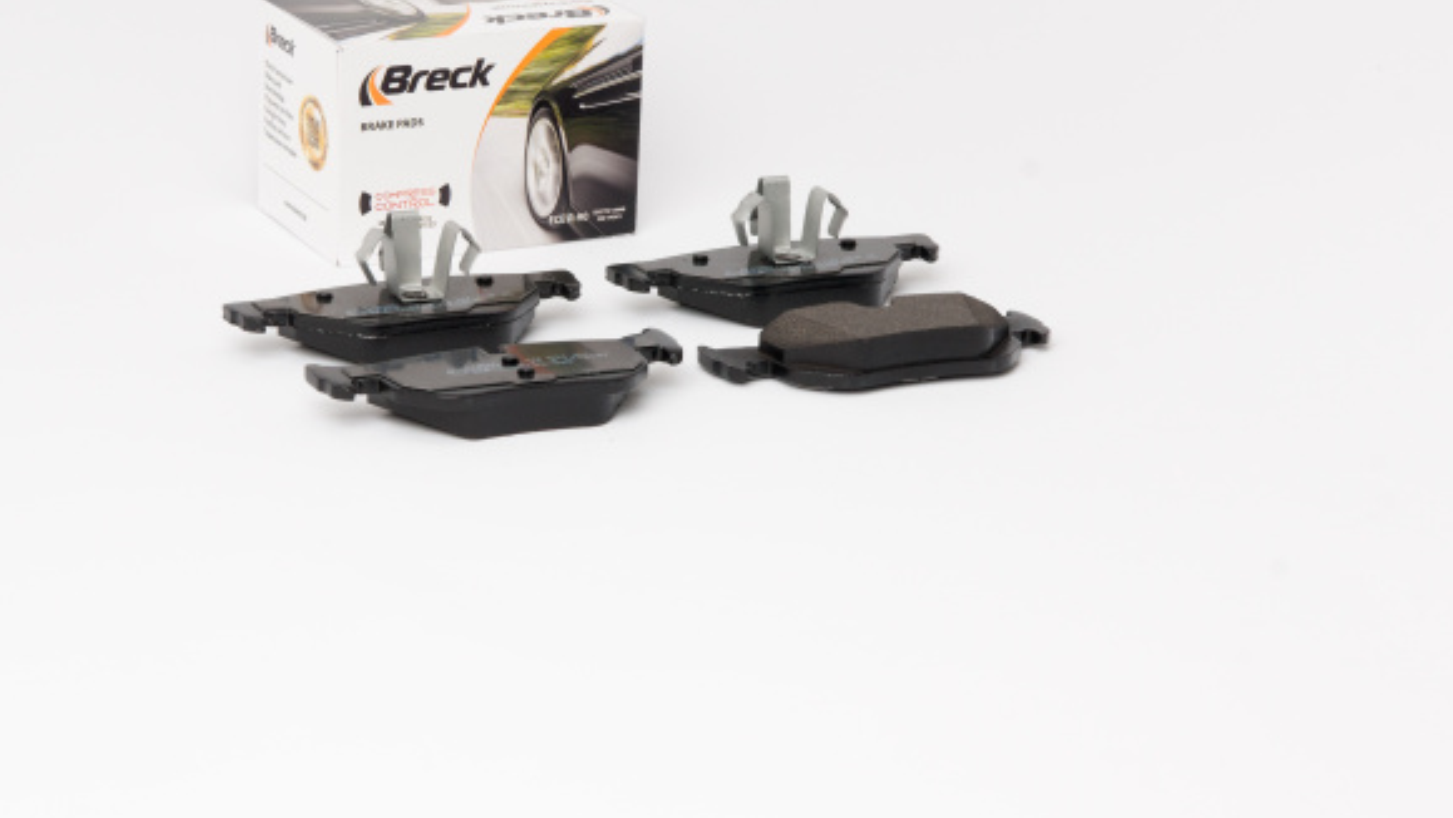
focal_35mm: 90
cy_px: 354
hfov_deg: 23.8
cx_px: 728
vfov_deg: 13.5
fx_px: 3451
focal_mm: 55
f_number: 13
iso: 100
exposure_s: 1/200
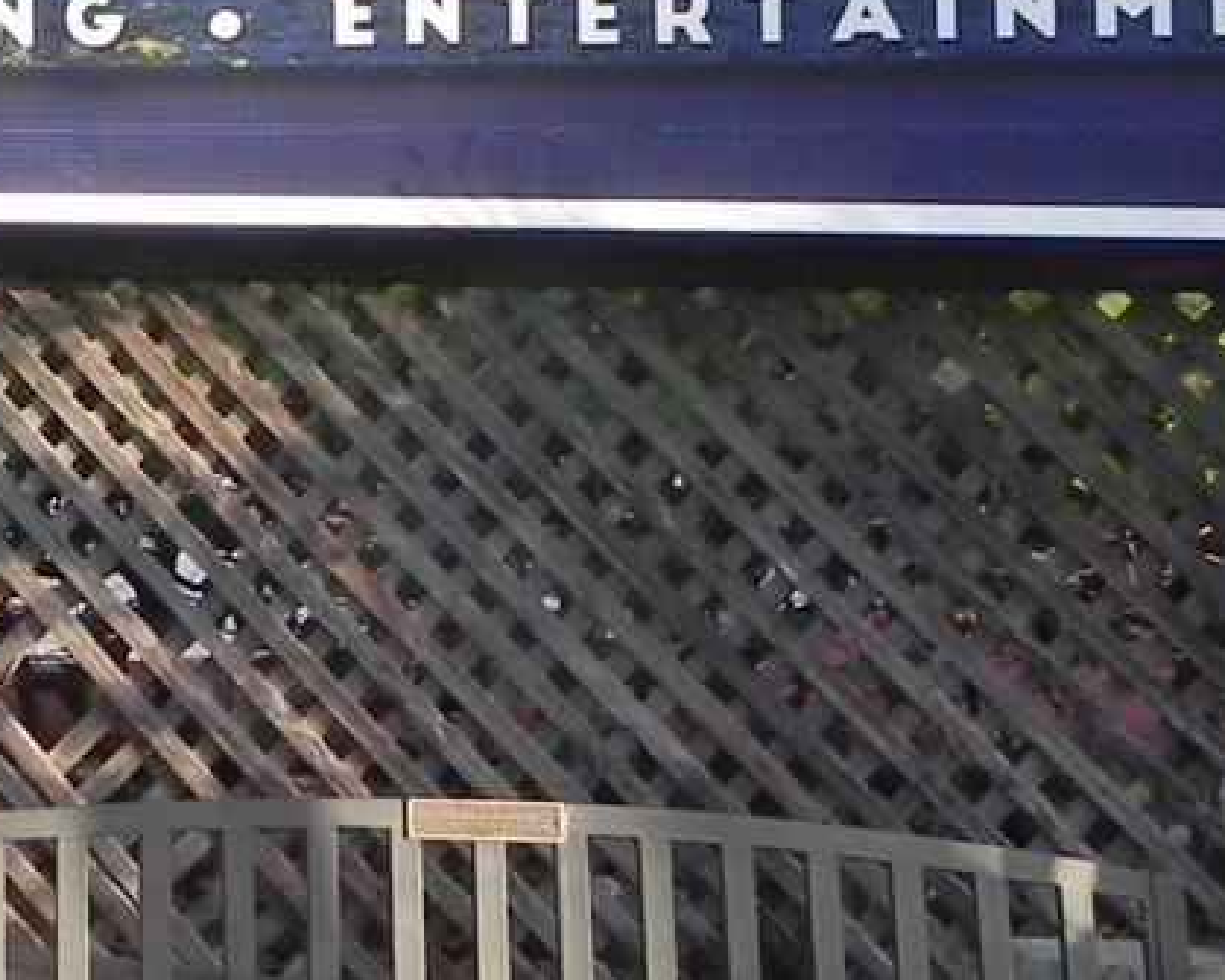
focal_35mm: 97
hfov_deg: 18.5
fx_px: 3516
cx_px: -325
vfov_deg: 15.6
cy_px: 76
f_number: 5
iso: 160
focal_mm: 4.6
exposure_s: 1/140
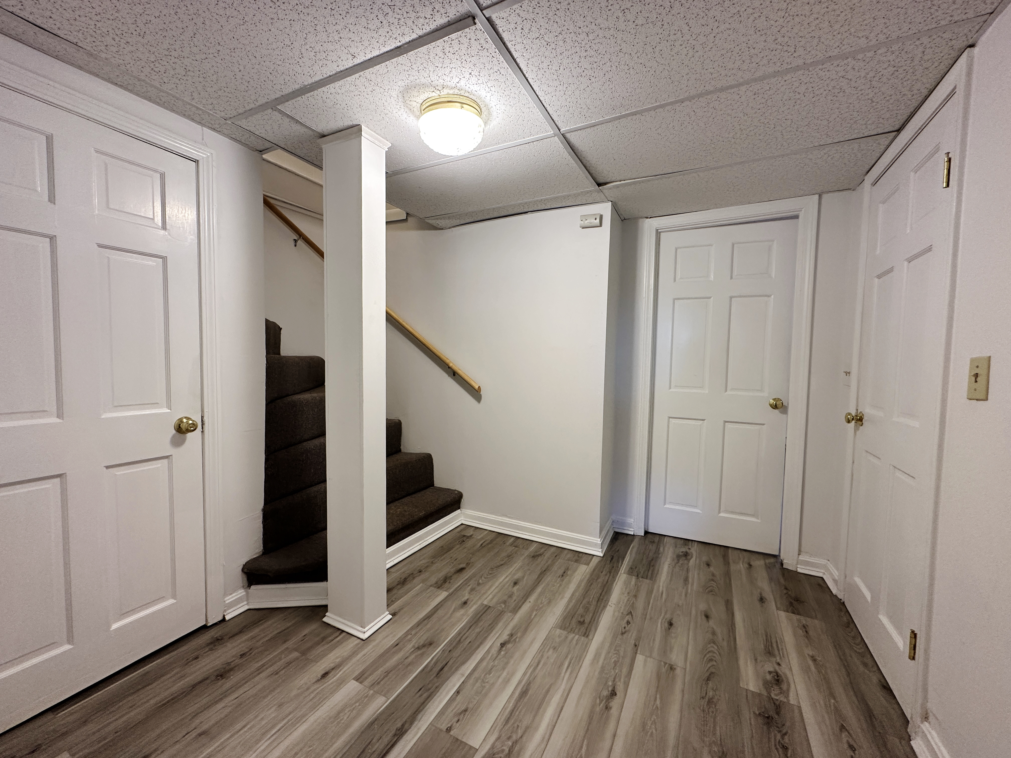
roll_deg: -1.3
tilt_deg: -2.8
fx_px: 409
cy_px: 379
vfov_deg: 85.7
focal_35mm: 14
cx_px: 506
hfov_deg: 102.1
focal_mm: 2.22
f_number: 2.2
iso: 160
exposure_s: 1/60
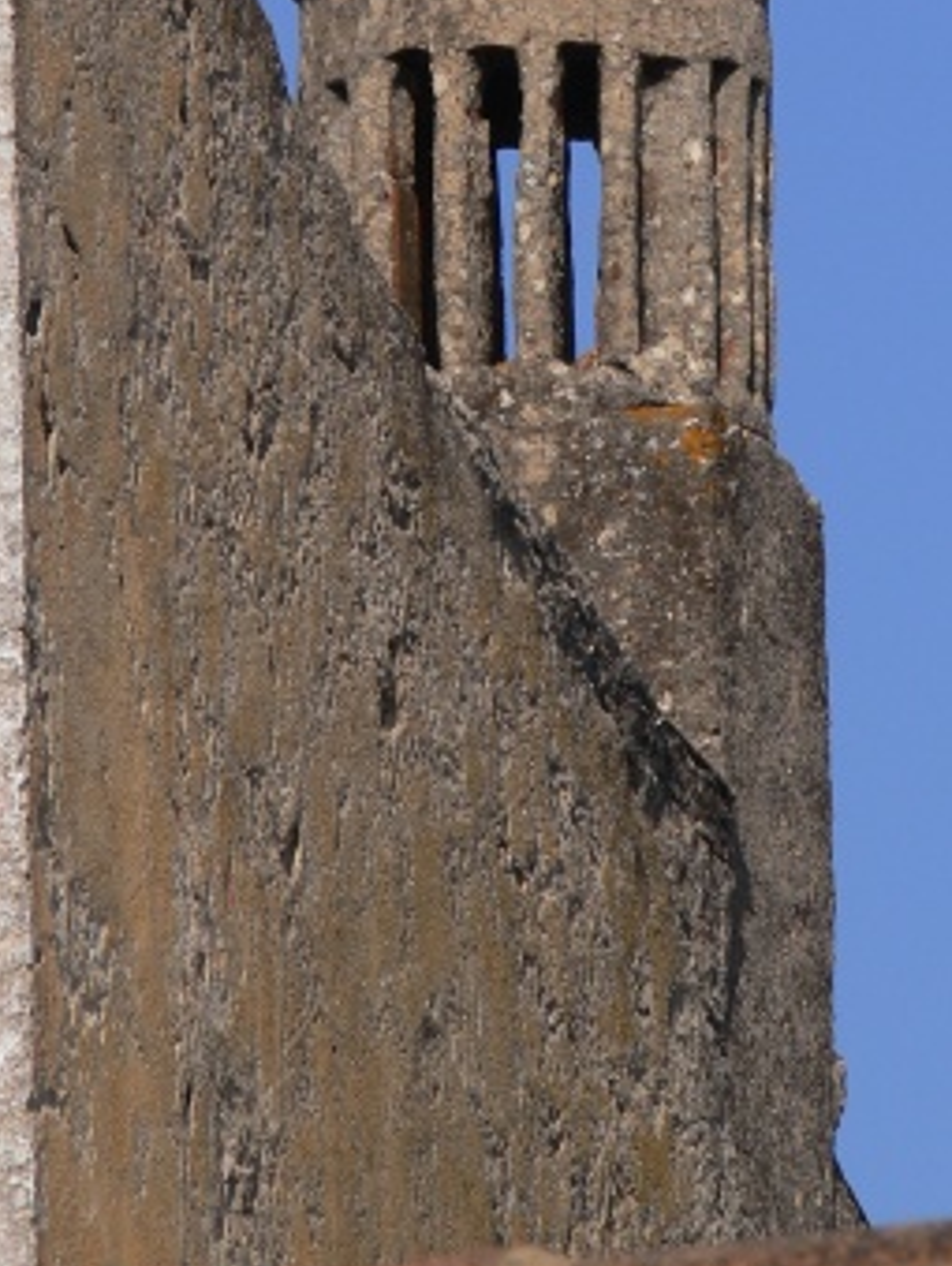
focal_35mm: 792
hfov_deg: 1.9
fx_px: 28987
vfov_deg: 2.5
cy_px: 310
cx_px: 609
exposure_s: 1/500
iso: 80
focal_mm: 88.8
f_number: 6.3
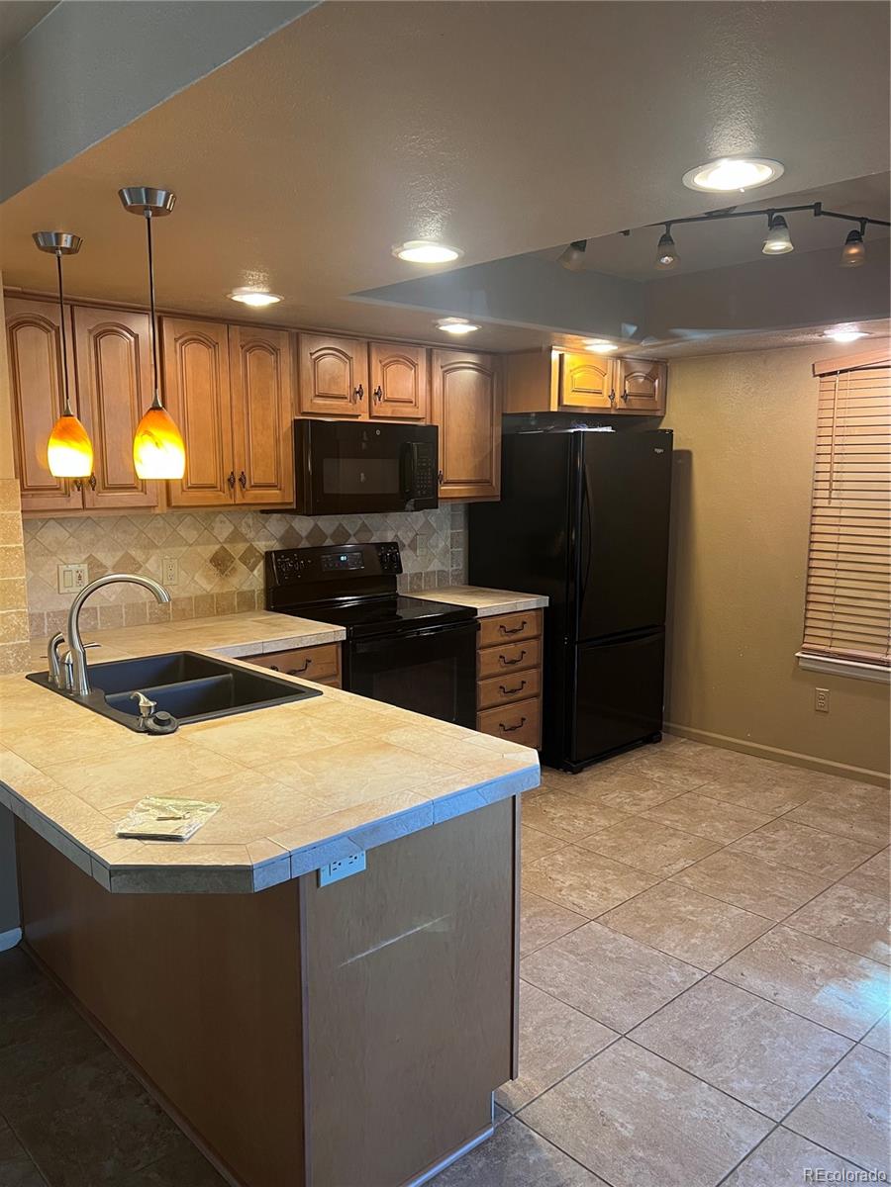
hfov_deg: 53.1
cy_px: 594
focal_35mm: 26
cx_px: 446
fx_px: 892
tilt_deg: -7.0
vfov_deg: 67.3
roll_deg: -0.2
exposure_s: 1/60
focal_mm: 5.7
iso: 200
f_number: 1.5
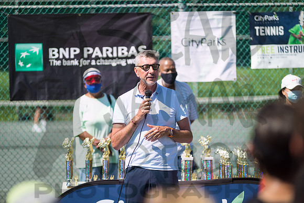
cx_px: 152
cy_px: 102
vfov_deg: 6.9
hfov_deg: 10.3
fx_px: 1694
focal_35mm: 201
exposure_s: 1/1250
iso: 125
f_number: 4.5
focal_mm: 200
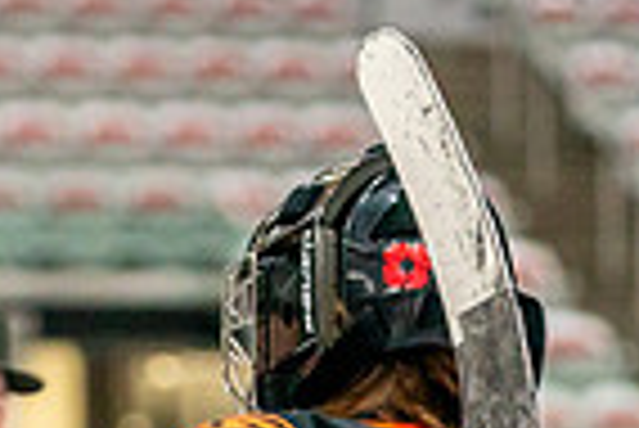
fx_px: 6823
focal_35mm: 384
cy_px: 785
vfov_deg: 3.6
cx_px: 32
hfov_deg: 5.4
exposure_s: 1/1250
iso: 3200
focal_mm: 90
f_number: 2.8
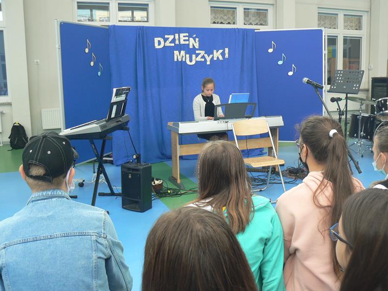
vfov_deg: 38.7
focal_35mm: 37
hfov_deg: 50.1
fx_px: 415
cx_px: 198
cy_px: 143
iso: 100
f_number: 2.8
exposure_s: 1/30
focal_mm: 6
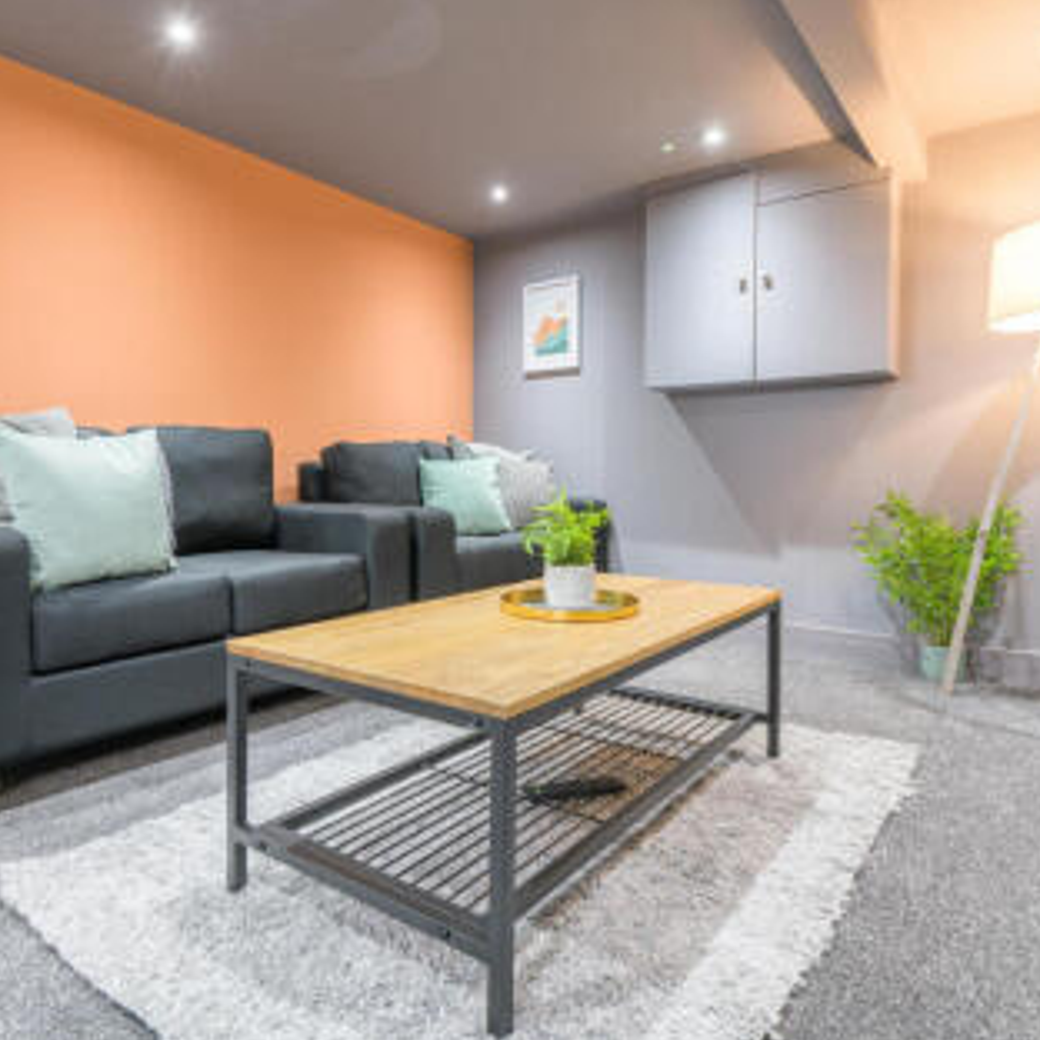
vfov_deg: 69.6
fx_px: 748
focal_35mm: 22
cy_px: 522
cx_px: 467
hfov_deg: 69.4
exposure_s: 2
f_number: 11
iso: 100
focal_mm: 17
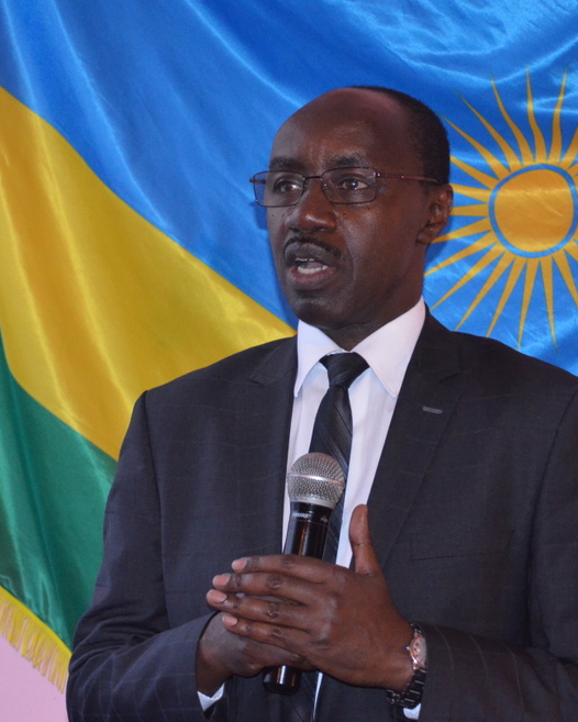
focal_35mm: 124
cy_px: 362
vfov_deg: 15.5
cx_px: 324
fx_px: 2650
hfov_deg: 12.4
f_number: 5
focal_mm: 58
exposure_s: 1/60
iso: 3200
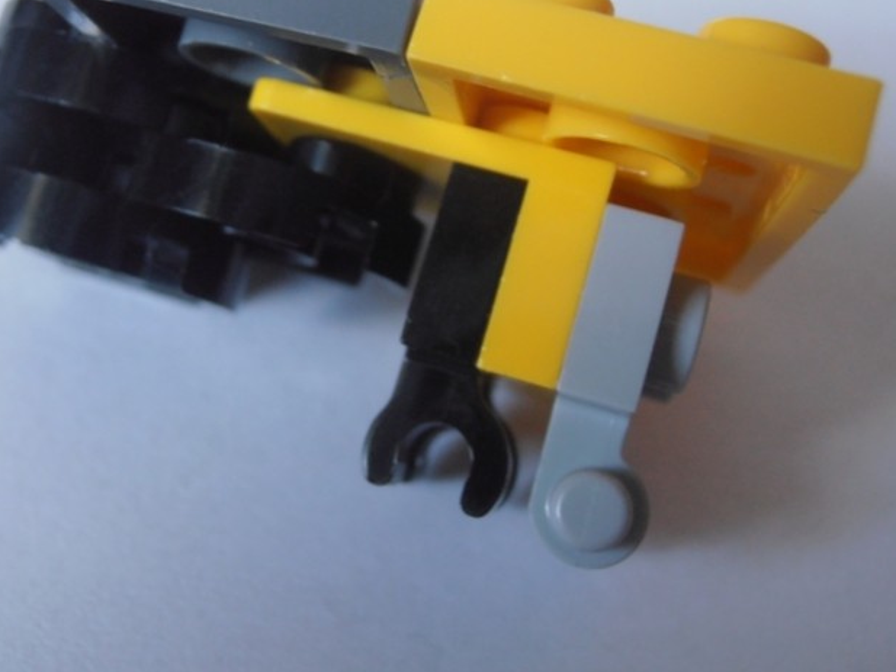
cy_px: 211
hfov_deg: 35.3
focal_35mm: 54
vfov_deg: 26.8
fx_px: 1398
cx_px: 322
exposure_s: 1/20
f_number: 3.9
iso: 125
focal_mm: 6.61
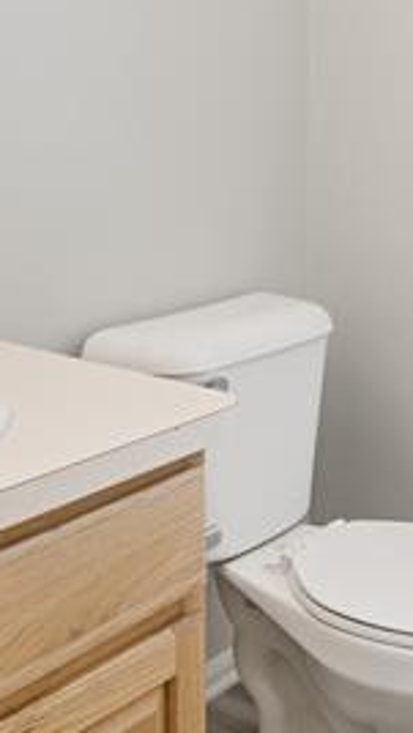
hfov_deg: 23.4
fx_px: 992
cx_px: 282
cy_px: 120
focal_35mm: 51
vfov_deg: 38.6
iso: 2500
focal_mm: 17
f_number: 8
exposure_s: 1/4000
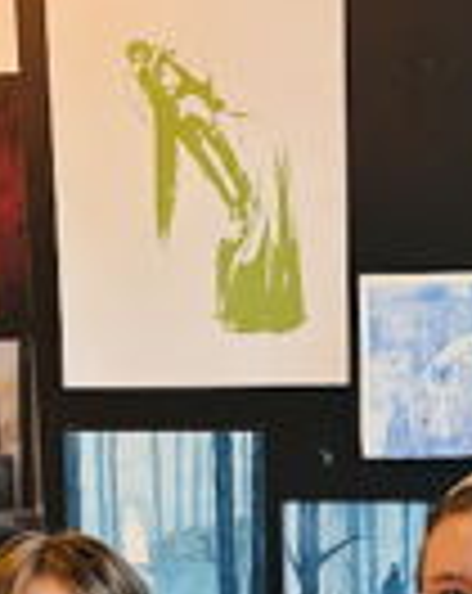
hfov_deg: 19.5
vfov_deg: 22.9
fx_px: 1349
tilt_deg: -8.9
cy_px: 706
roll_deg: -0.4
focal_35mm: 77
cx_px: 418
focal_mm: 5.96
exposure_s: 1/50
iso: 200
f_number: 1.6
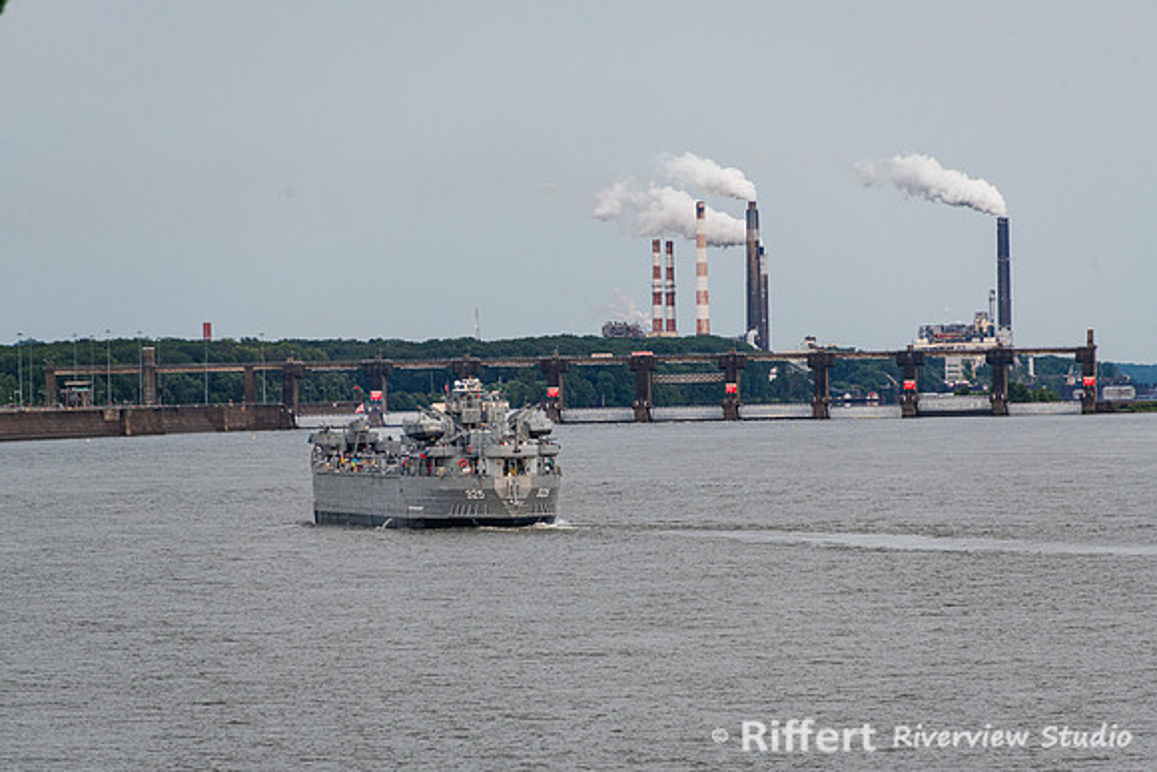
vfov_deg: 4.5
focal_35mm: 306
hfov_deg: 6.7
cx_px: 578
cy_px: 386
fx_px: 9834
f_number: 8
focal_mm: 300
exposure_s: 1/160
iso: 560
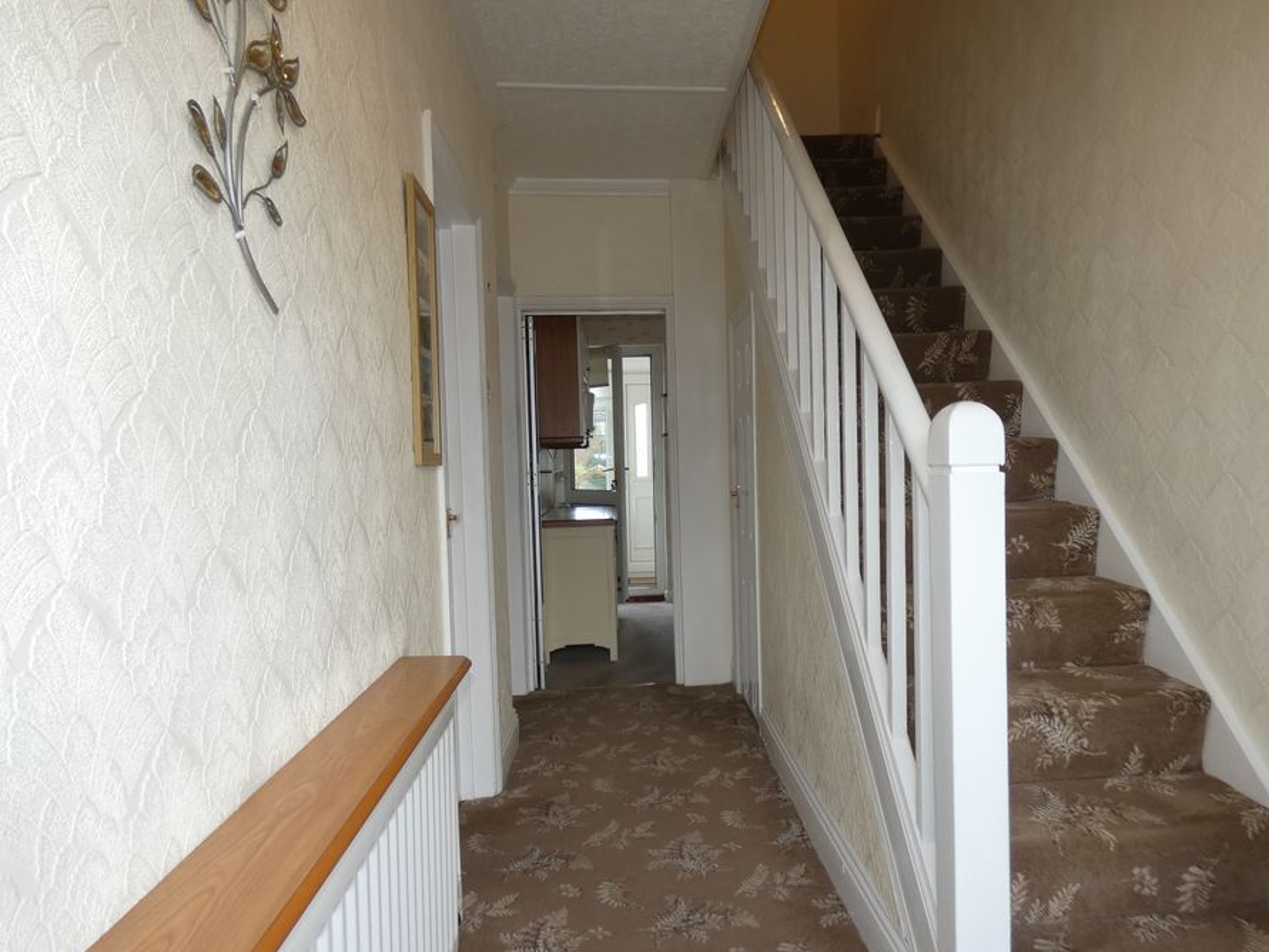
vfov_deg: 58.9
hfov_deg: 73.6
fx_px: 843
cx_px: 707
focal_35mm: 23
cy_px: 485
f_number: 2.8
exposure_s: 1/80
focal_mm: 3.6
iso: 80
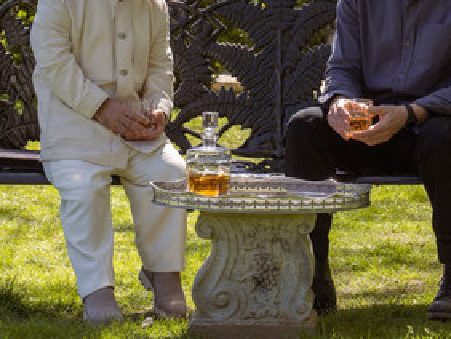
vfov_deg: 4.7
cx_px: 251
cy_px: 94
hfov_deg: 6.3
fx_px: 4108
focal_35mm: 315
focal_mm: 185
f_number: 11
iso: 200
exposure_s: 1/200
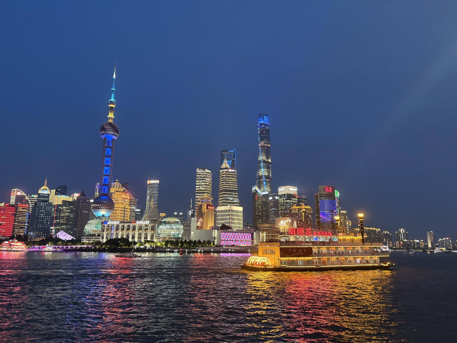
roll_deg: -0.2
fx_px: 343
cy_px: 172
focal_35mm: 26
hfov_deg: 67.3
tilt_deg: +12.9
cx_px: 228
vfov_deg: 53.1
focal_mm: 5.96
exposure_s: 1/33
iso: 500
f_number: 1.6
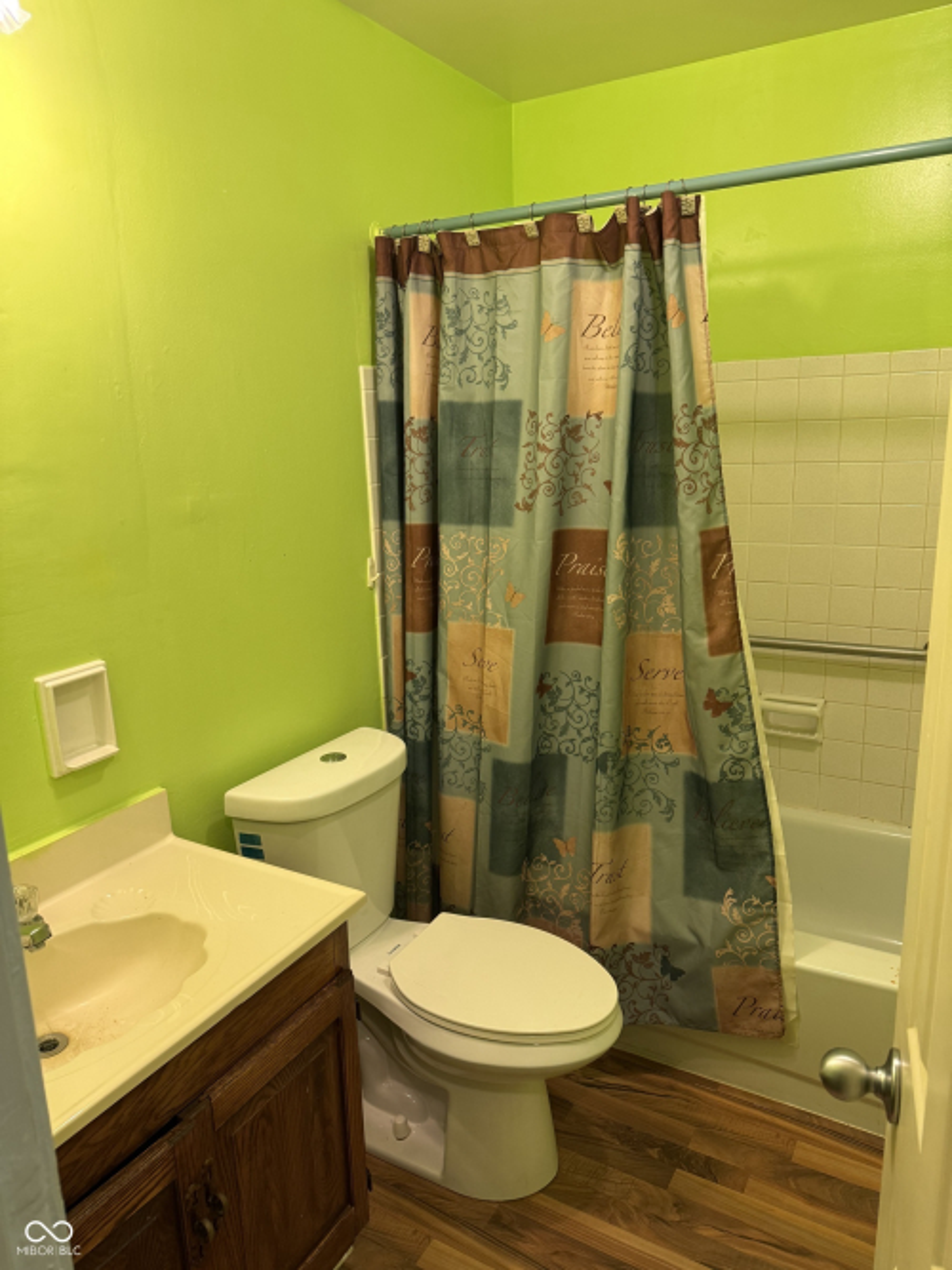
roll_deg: +2.3
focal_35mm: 24
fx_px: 880
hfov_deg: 56.8
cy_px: 635
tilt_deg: -13.1
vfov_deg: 71.6
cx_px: 476
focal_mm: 6.76
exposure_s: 1/120
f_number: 1.78
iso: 200
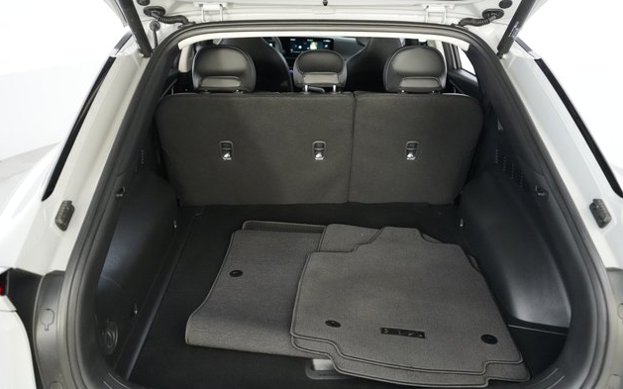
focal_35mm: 29
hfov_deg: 64.6
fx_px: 492
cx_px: 312
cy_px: 207
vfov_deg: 43.1
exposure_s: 1/160
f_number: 2.8
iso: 10000
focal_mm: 28
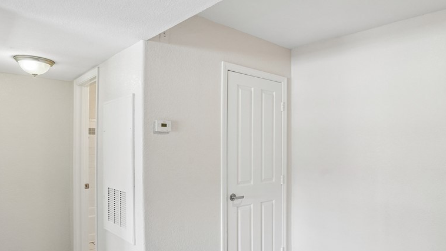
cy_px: 142
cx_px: 280
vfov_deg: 47.5
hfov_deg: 74.9
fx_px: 284
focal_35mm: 24
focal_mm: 16
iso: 800
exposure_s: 1/30
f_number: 8
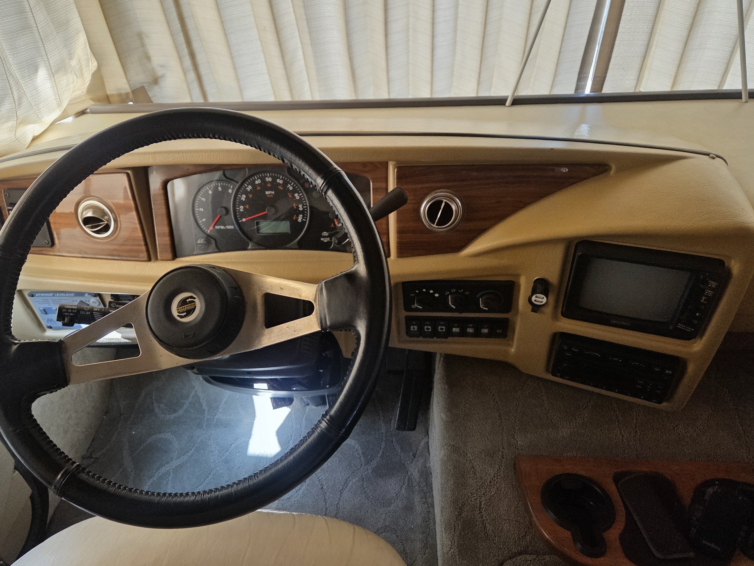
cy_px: 294
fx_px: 545
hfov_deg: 69.4
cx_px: 366
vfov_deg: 54.9
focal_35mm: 25
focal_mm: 5.4
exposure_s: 1/180
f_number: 1.8
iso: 250
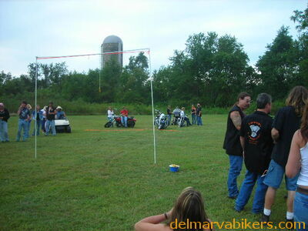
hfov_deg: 49.0
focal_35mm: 38
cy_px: 116
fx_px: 338
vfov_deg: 37.7
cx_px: 154
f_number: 3.2
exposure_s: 1/68
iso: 50
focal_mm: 6.3
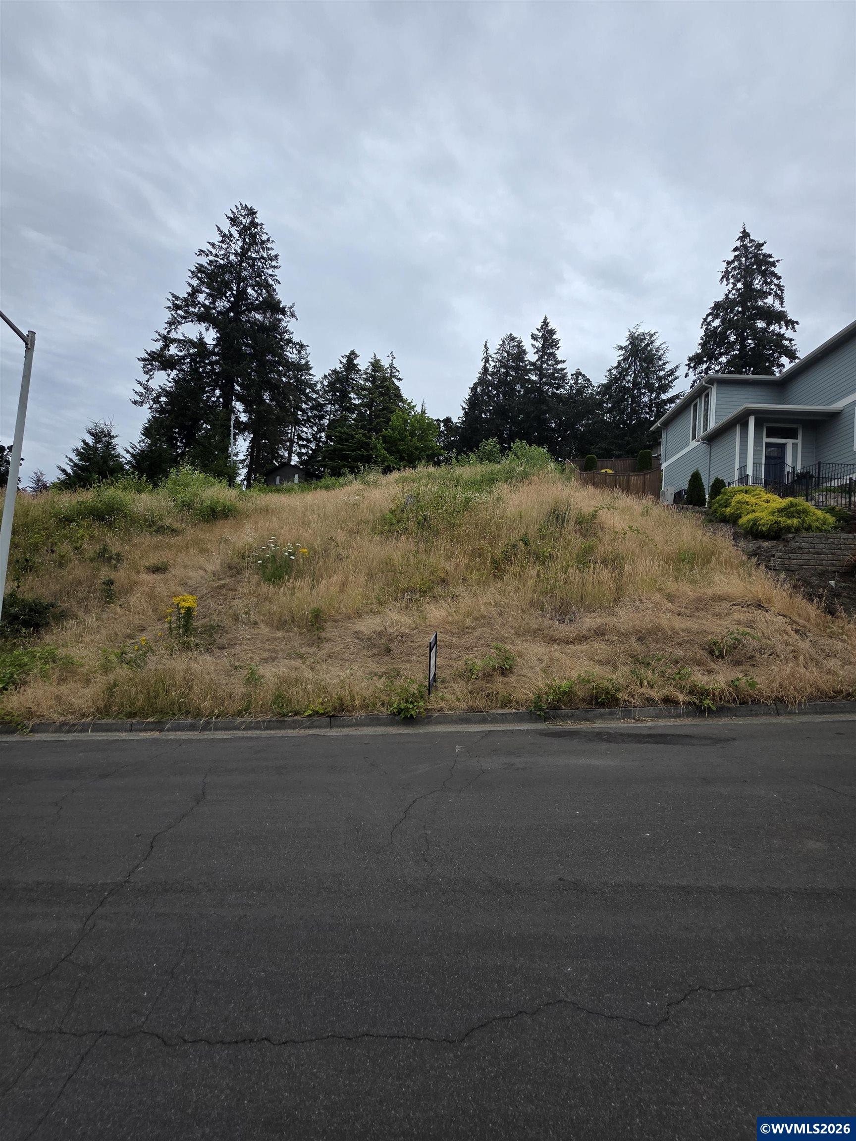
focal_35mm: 13
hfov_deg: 89.9
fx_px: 429
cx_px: 428
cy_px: 570
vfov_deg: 106.2
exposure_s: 1/2391
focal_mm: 2.2
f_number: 1.9
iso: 40
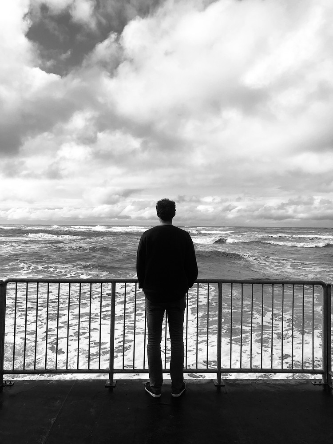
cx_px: 166
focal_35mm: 28
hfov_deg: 49.7
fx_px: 359
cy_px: 222
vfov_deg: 63.4
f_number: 1.8
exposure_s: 1/3205
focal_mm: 3.99
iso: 20
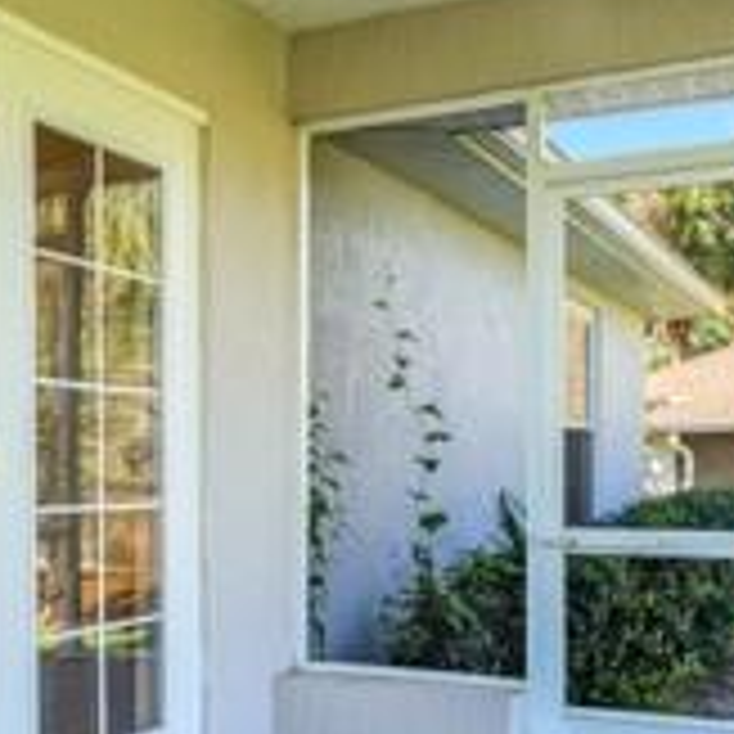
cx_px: 351
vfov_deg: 35.7
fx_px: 1128
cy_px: 486
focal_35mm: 47
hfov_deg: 36.1
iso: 250
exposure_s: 1/5
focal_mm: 10
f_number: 9
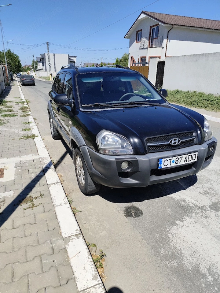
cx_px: 110
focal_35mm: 23
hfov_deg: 58.9
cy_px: 146
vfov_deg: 73.9
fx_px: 195
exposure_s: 1/1667
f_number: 1.65
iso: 50
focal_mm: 6.14
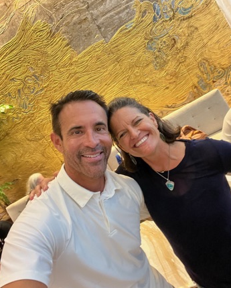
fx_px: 214
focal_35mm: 25
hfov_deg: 56.8
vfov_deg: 68.0
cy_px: 136
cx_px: 114
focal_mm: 2.71
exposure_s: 1/24
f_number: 2.2
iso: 320
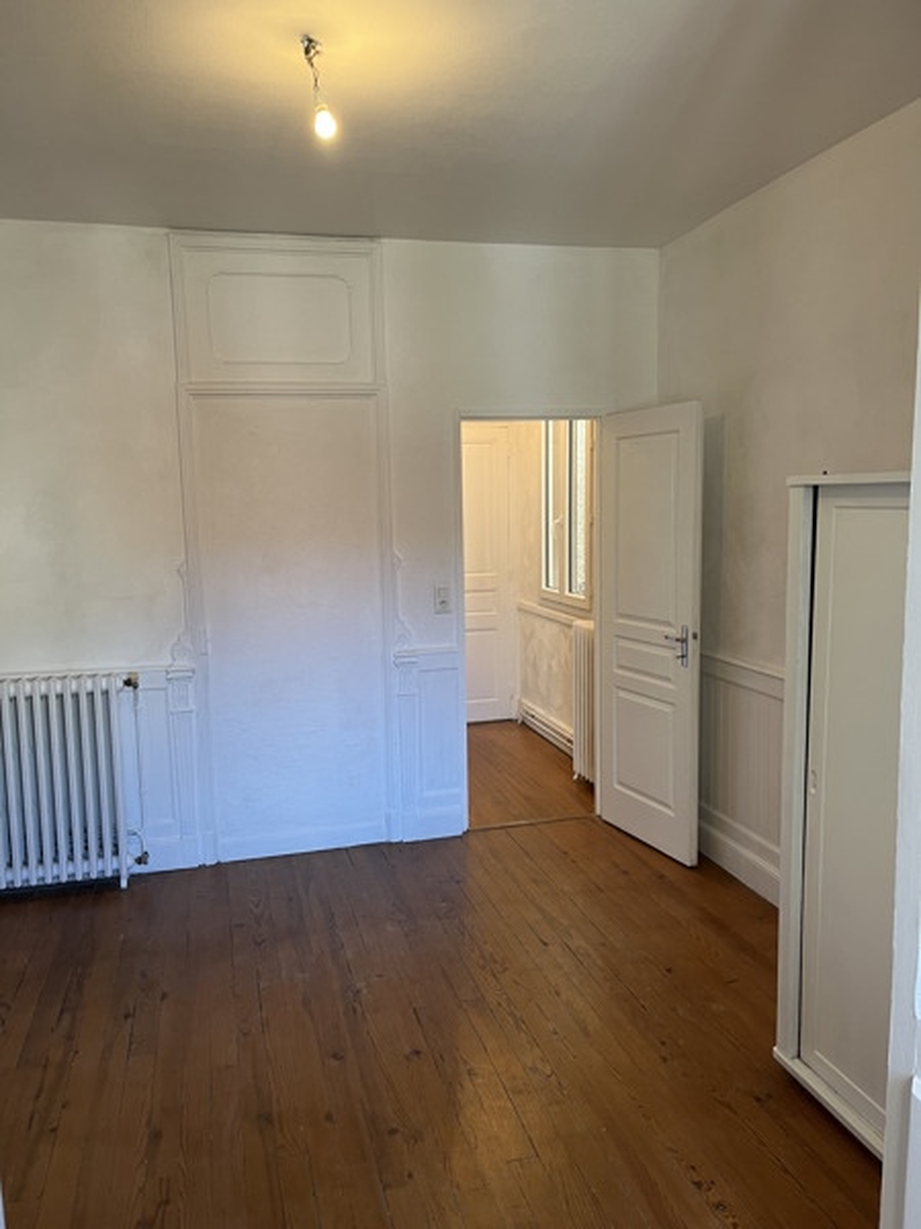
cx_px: 460
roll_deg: +1.5
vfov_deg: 67.3
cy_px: 614
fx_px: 922
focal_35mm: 26
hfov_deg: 53.1
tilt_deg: -7.2
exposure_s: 1/50
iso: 100
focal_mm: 5.1
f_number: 1.6
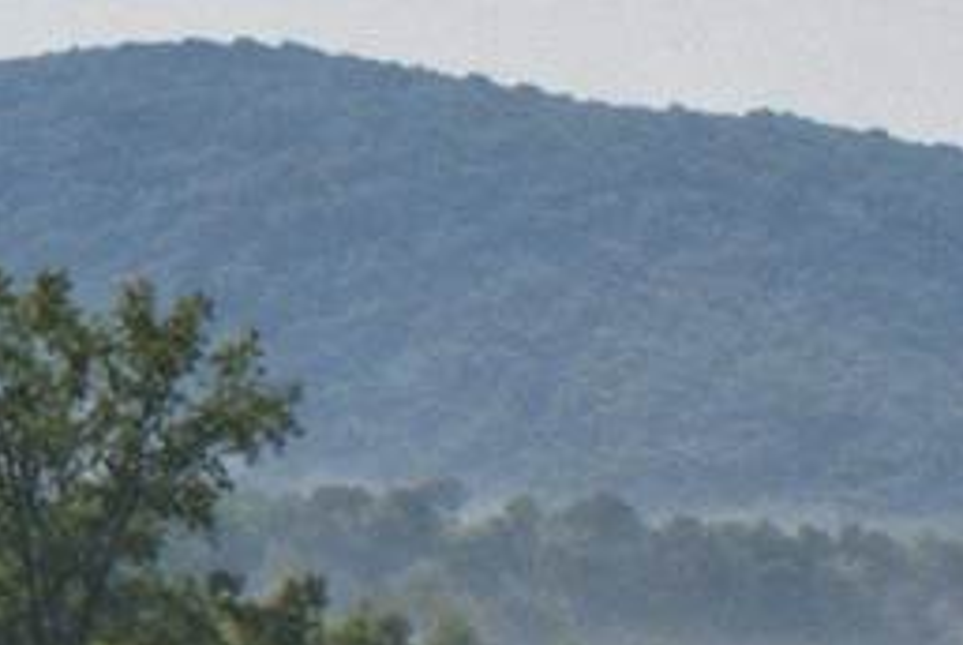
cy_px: 1416
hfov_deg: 11.1
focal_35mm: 184
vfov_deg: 7.1
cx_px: 169
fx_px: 4928
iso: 200
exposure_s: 1/400
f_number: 5
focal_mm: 37
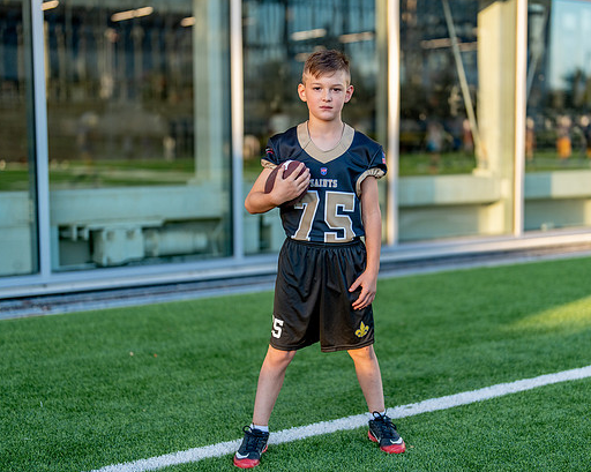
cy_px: 237
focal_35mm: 62
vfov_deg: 24.6
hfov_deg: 30.4
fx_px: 1084
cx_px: 343
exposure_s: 1/1600
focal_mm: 50
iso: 200
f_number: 1.2
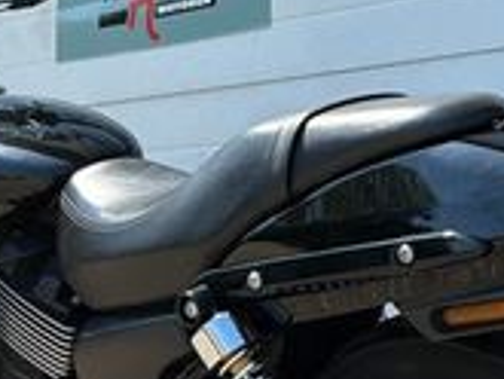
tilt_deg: -0.3
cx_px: 345
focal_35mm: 93
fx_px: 1355
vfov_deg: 15.8
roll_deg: -0.6
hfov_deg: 21.0
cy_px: 281
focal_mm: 6.86
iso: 80
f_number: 1.78
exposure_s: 1/1692
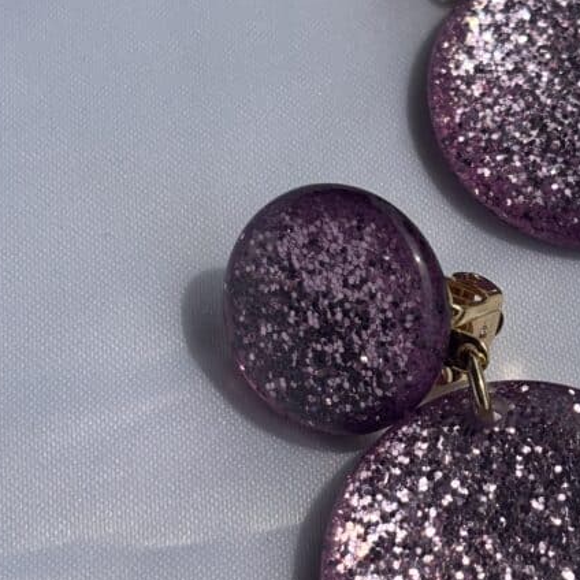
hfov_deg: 15.5
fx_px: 2104
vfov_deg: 15.7
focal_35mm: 111
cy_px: 282
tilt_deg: -62.1
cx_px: 508
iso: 40
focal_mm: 5.96
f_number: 1.6
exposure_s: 1/3788
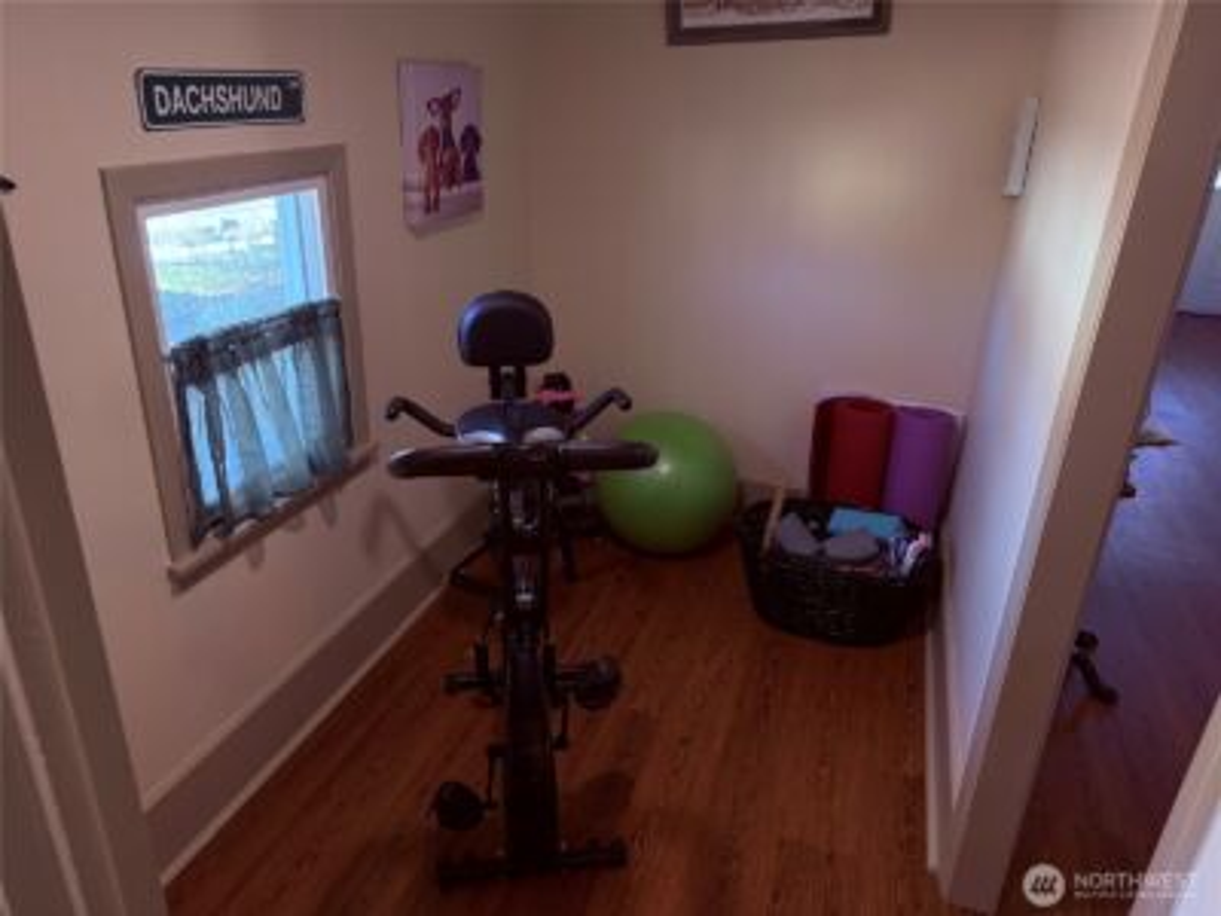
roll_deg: -2.3
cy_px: 458
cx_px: 610
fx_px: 847
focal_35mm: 24
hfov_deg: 71.6
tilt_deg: -23.1
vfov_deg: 56.8
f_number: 1.78
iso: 125
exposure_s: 1/120
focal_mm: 6.76
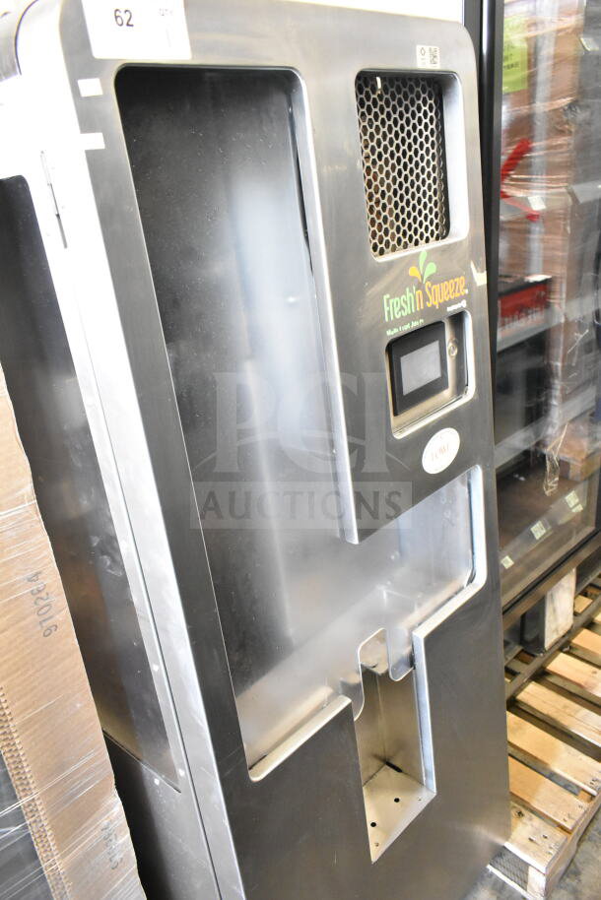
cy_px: 450
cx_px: 300
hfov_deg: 48.0
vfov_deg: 67.4
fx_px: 676
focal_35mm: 27
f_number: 3.5
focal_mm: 18
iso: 5000
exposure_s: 1/30
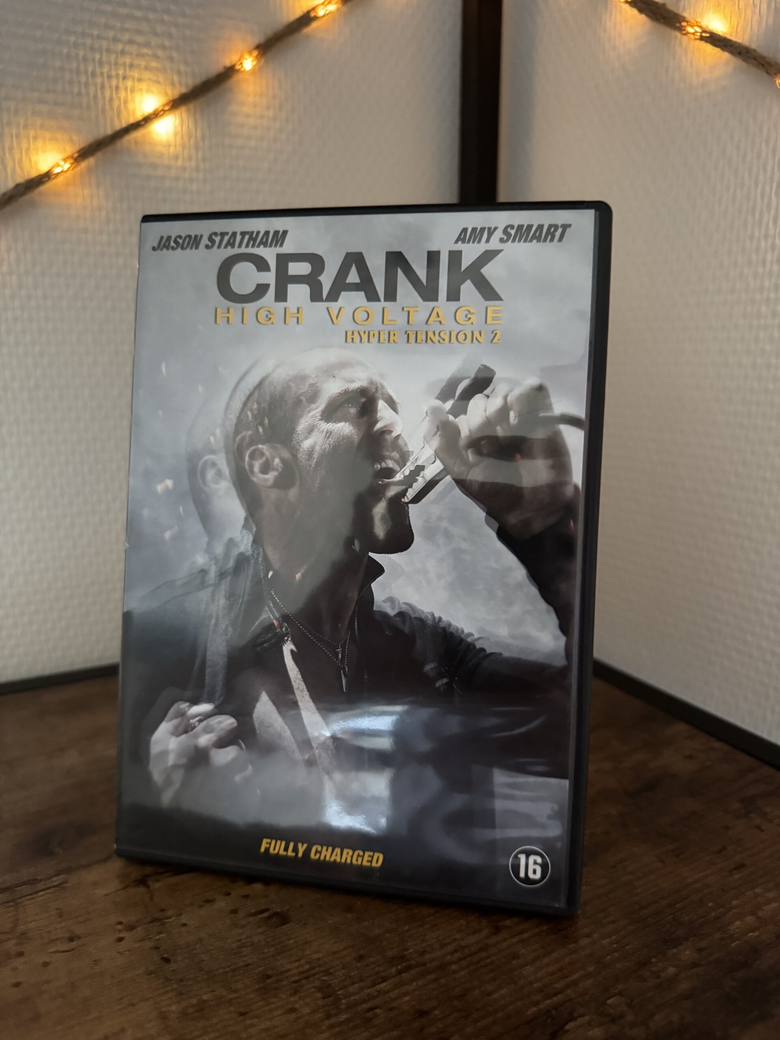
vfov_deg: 71.6
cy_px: 520
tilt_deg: -12.3
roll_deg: +0.2
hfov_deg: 56.8
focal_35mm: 24
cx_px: 390
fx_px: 721
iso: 1000
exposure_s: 1/34
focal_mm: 6.76
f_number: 1.78
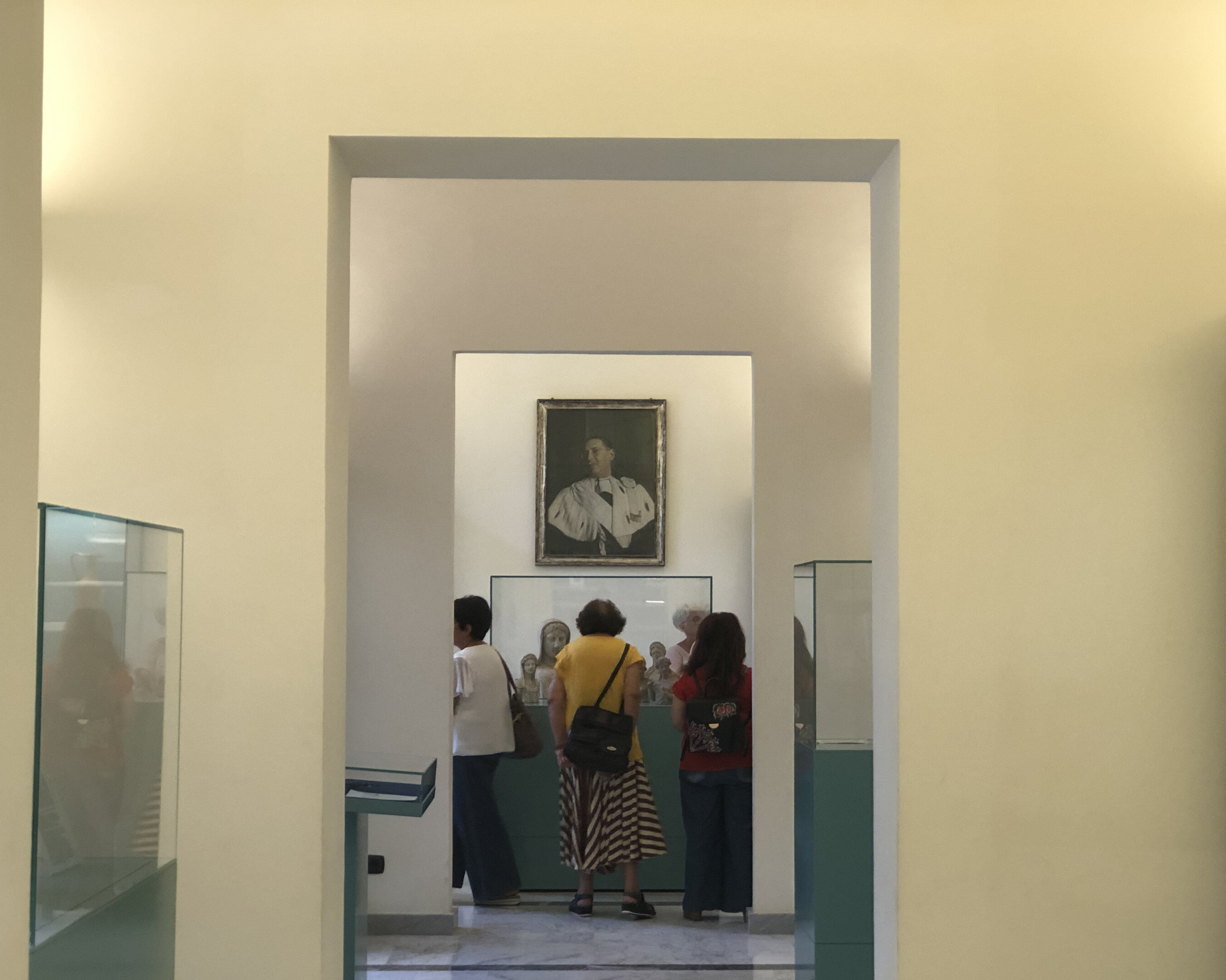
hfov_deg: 31.5
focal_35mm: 60
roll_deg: +0.4
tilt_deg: +2.6
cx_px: 609
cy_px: 492
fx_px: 2177
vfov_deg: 25.4
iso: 200
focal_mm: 6.6
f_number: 2.8
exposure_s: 1/100
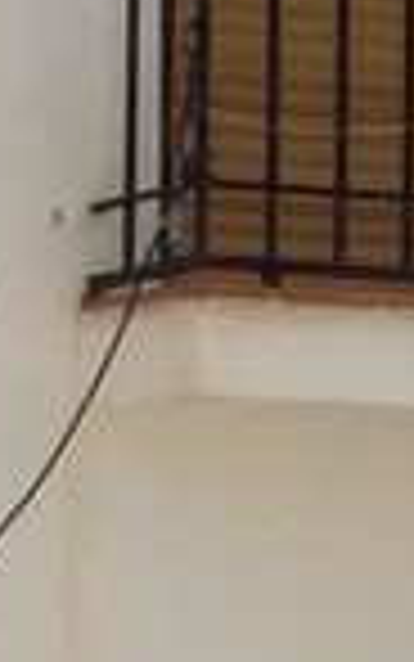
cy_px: 495
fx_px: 5302
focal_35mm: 294
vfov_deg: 7.1
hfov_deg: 4.4
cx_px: 585
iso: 32
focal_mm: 3.3
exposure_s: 1/1330
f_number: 2.4
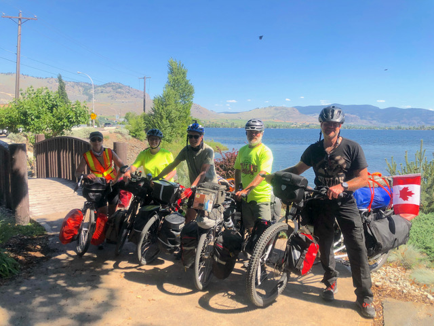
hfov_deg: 63.4
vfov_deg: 49.7
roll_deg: -0.3
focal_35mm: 28
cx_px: 217
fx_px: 351
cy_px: 163
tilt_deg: -6.7
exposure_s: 1/1869
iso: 20
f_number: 1.8
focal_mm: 4
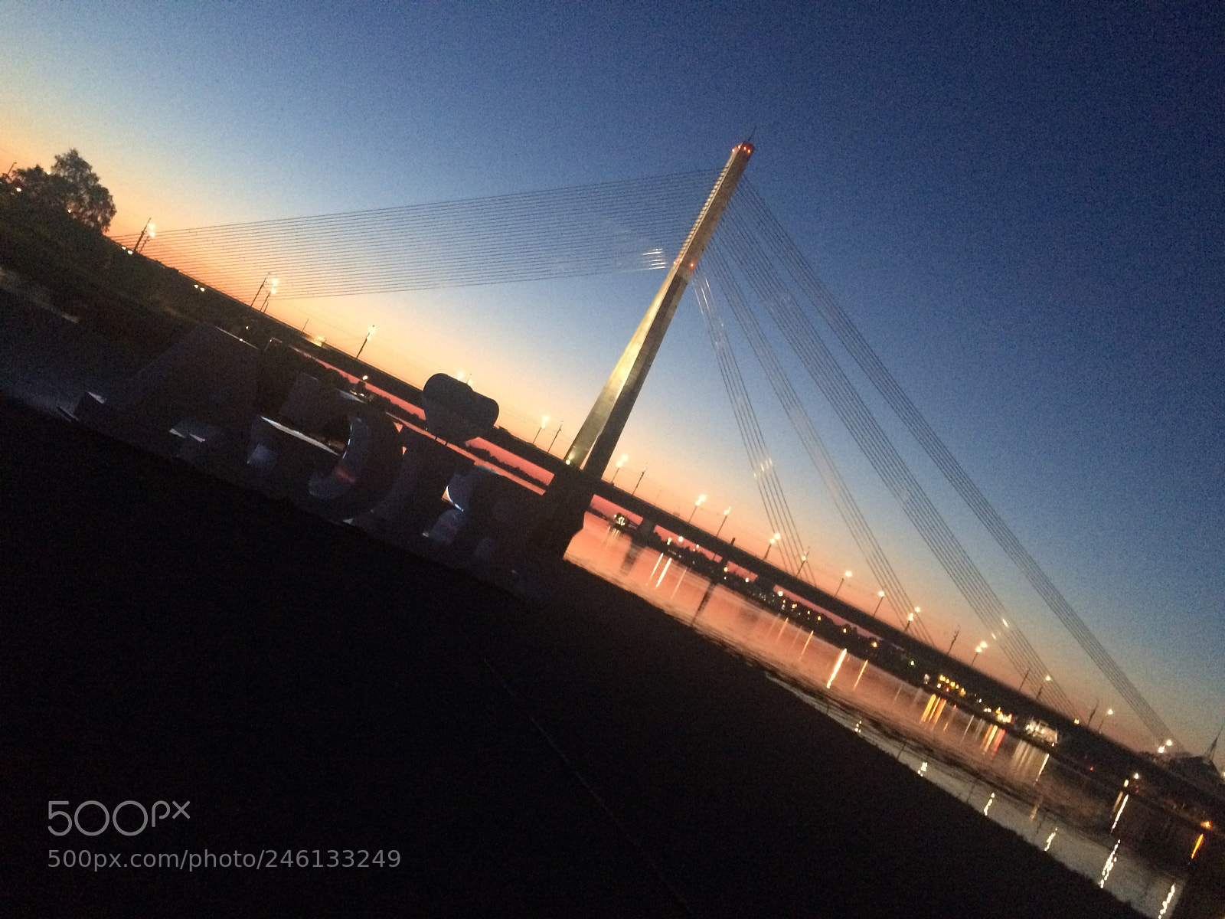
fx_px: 1026
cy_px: 460
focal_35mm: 29
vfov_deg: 48.2
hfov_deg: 61.7
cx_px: 612
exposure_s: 1/17
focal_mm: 4.15
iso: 400
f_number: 2.2
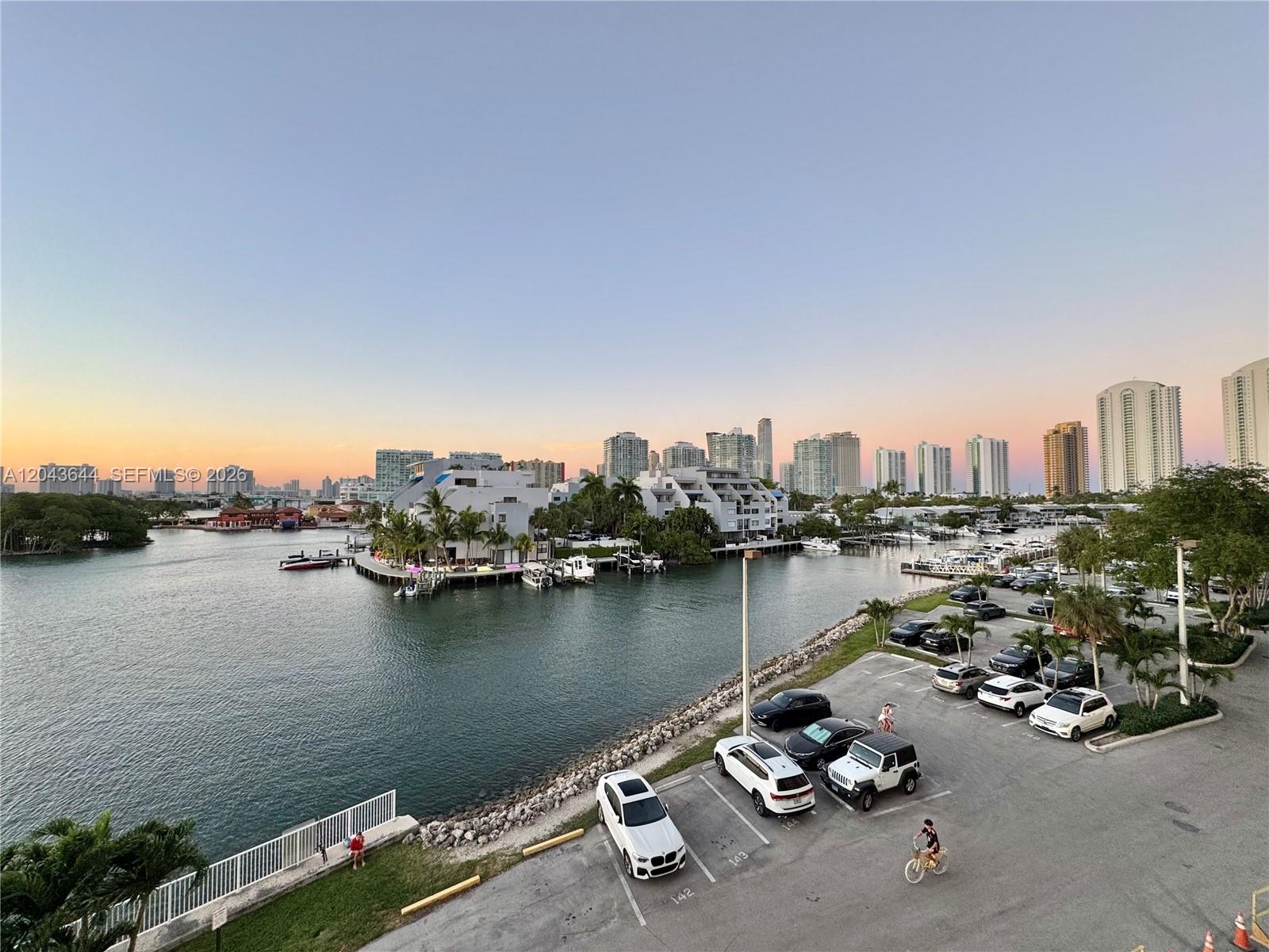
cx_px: 634
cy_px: 476
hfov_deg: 102.1
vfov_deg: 85.7
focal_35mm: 14
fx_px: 513
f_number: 2.2
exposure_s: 1/99
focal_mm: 2.22
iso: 64
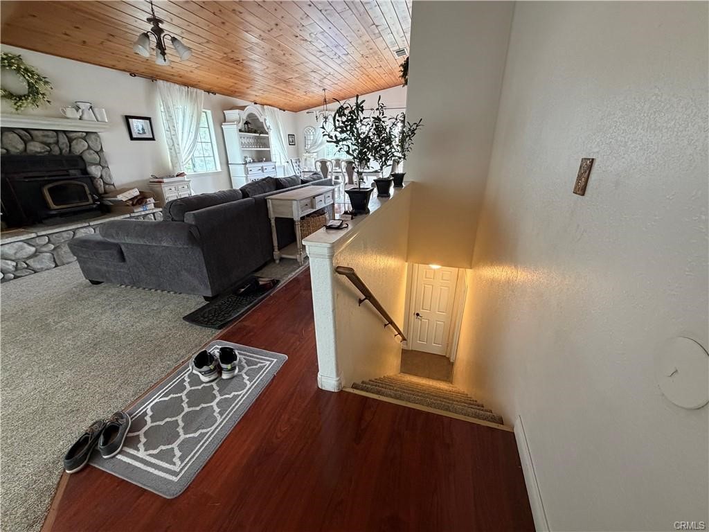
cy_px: 266
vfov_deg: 85.7
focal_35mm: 14
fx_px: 287
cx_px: 354
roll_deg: +1.1
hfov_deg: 102.1
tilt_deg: -21.3
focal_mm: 2.22
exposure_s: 1/60
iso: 500
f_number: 2.2
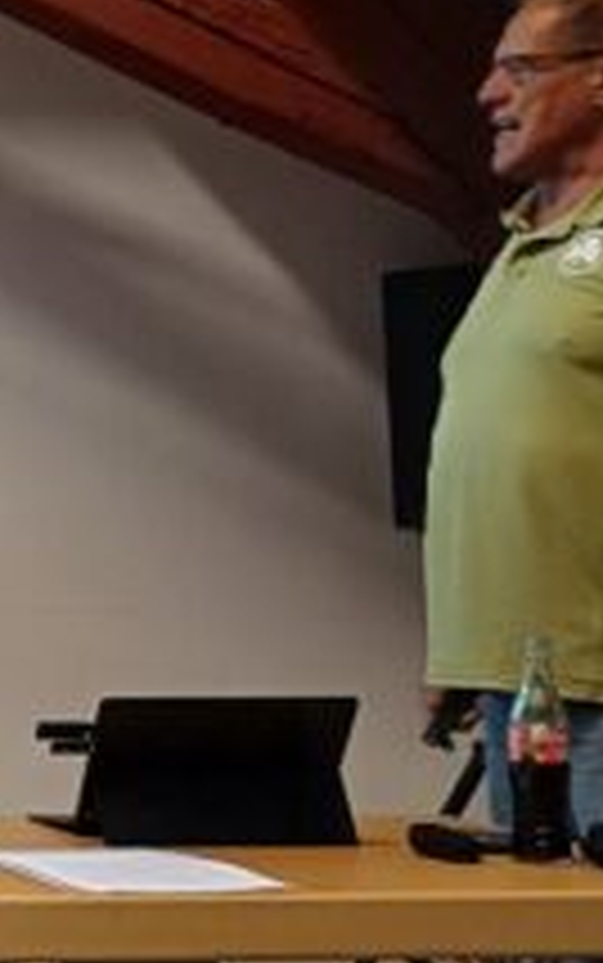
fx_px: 2337
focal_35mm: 89
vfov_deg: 23.3
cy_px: 468
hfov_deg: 12.5
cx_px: -688
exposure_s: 1/33.3
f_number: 1.8
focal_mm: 4.65
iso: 320
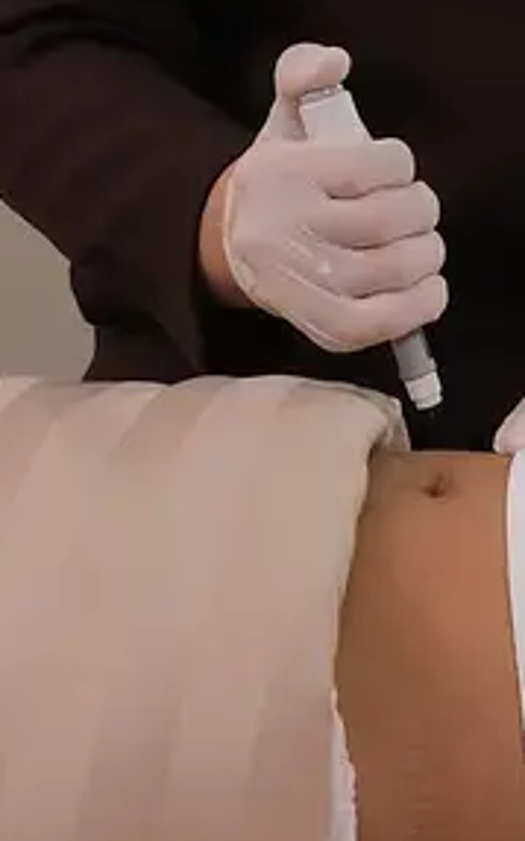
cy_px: -325
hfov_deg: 7.0
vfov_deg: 11.2
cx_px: 943
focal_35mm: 182
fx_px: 4173
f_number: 6.4
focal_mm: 21.6
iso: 1250
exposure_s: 1/125
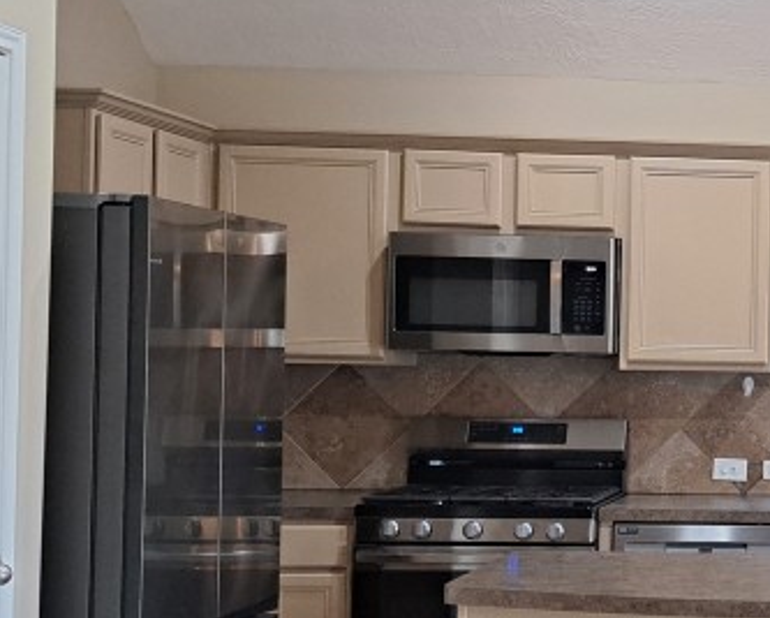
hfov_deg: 23.6
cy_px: 359
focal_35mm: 72
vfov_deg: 21.3
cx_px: 976
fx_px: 1642
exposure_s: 1/40
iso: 400
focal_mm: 5.23
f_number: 1.8
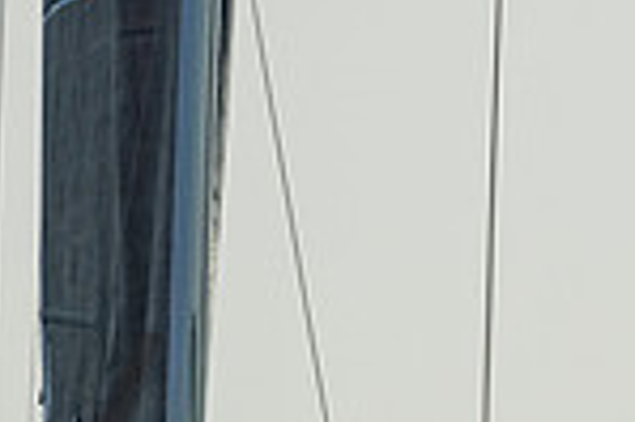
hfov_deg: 1.9
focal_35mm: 1072
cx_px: 507
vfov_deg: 1.3
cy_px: 763
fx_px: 18888
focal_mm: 200
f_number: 6.3
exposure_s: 1/1250
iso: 320
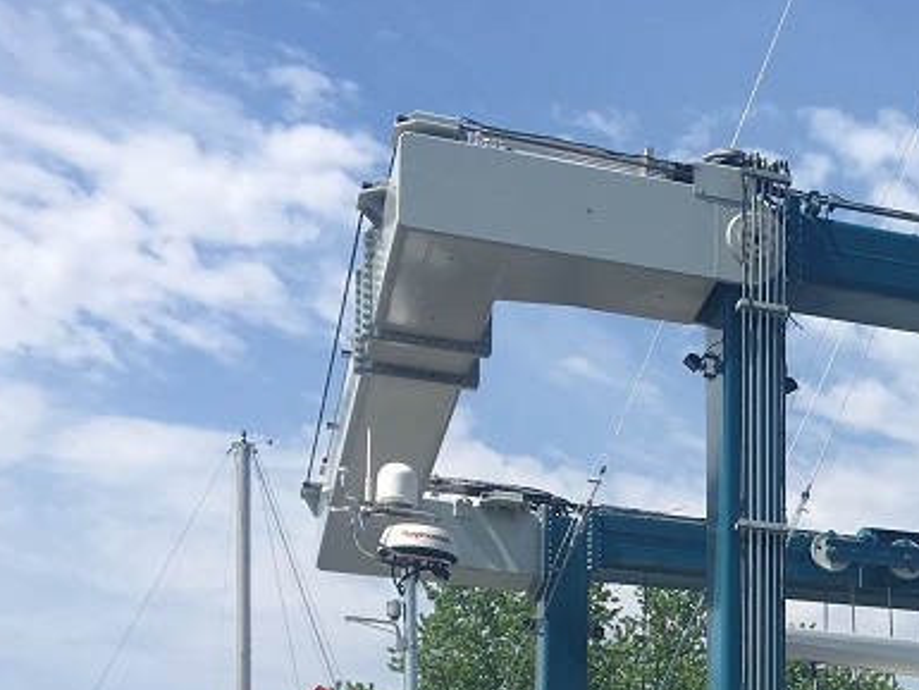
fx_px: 2098
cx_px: 1152
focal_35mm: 79
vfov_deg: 17.5
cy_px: 897
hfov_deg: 22.4
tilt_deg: +8.5
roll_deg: +0.6
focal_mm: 4.15
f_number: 2.2
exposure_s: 1/1789
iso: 25
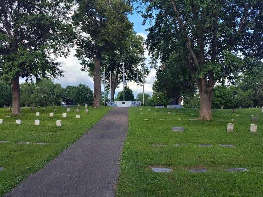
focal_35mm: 23
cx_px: 132
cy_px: 98
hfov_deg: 73.9
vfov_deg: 58.9
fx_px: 175
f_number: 1.8
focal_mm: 5.56
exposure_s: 1/899
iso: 100
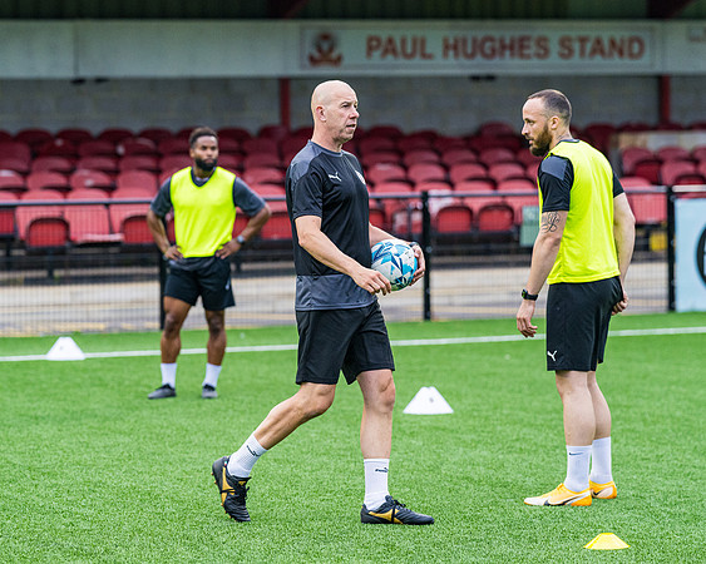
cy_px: 252
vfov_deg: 9.2
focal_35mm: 168
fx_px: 3513
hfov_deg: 11.5
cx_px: 275
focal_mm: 135
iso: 1250
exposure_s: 1/1000
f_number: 2.7
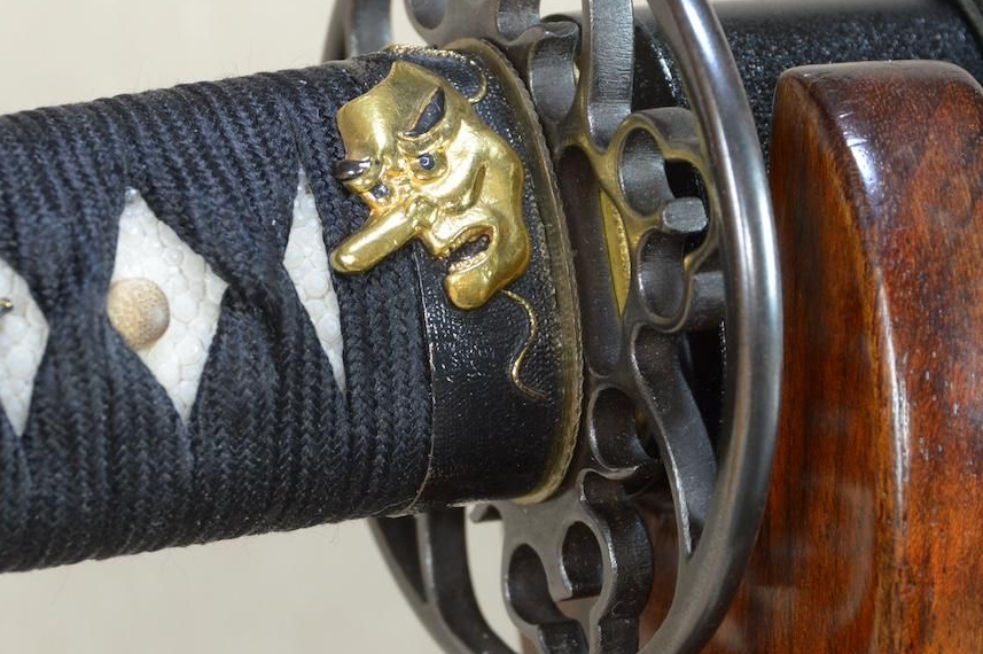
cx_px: 447
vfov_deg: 5.9
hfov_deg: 8.8
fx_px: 6352
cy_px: 236
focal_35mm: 233
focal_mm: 95
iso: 400
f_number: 11
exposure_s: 1/2
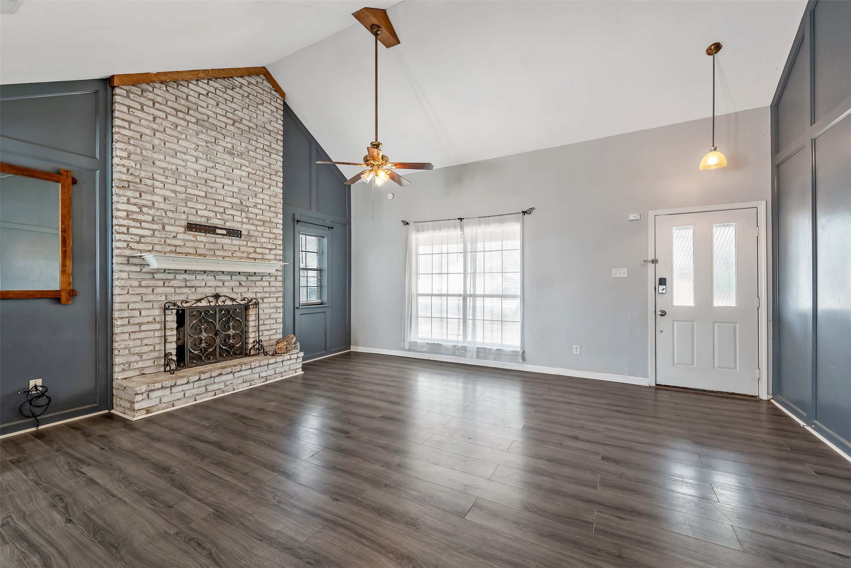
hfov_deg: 104.3
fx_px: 331
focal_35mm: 14
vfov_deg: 81.2
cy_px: 284
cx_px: 426
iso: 800
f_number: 8
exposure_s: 1/8
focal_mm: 14
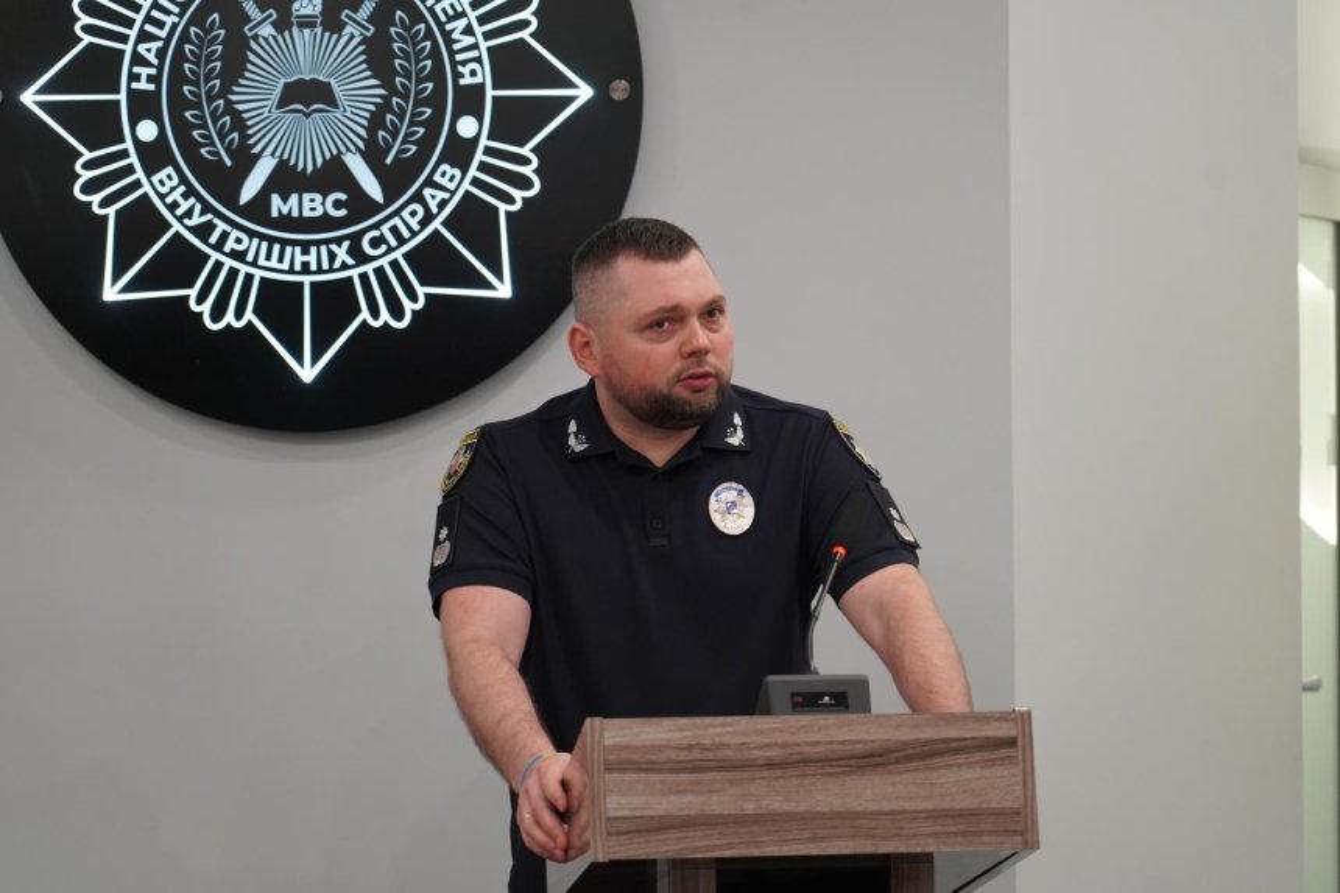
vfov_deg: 13.0
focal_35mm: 105
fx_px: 3907
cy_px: 446
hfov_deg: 19.5
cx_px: 670
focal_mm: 105
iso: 2500
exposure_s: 1/160
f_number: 4
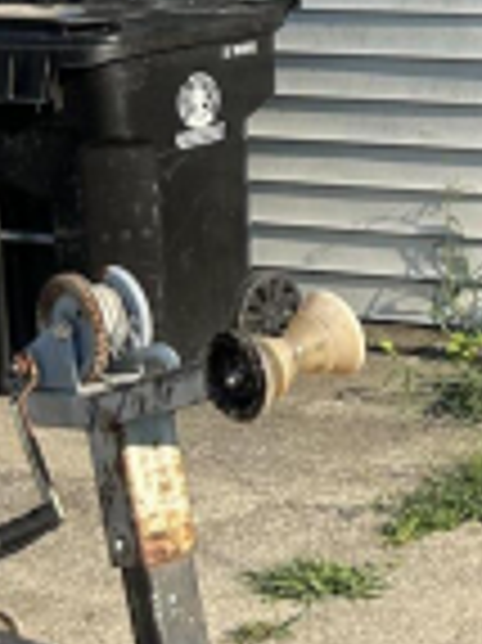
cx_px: 991
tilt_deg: -7.7
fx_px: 2250
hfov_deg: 11.0
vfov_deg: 16.0
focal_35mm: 121
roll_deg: +1.1
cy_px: 34
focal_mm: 5.7
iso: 50
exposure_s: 1/2299
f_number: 1.5
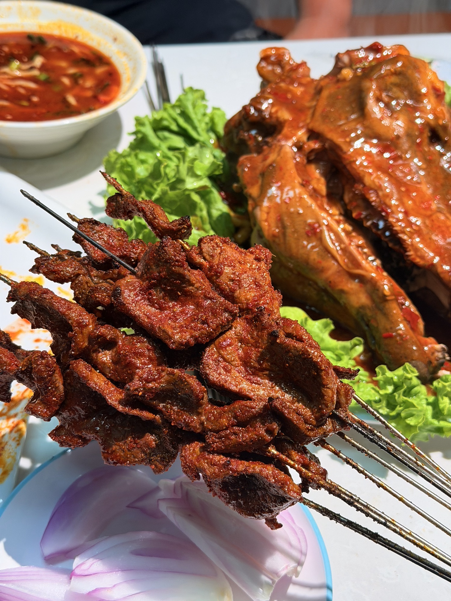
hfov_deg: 30.3
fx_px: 834
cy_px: 300
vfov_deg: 39.7
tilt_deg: -42.6
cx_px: 226
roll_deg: -7.5
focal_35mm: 48
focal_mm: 6.76
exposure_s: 1/121
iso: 80
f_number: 1.78
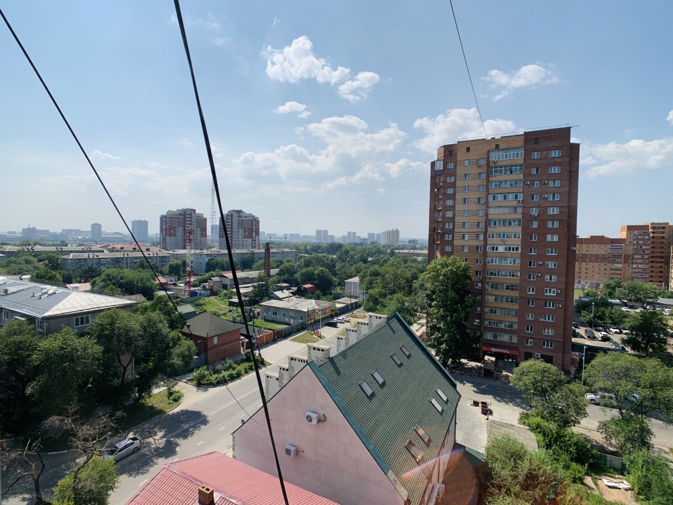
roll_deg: -0.9
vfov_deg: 53.1
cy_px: 252
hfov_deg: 67.3
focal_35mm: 26
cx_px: 336
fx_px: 505
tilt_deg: -2.4
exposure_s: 1/4464
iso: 25
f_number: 1.8
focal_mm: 4.25
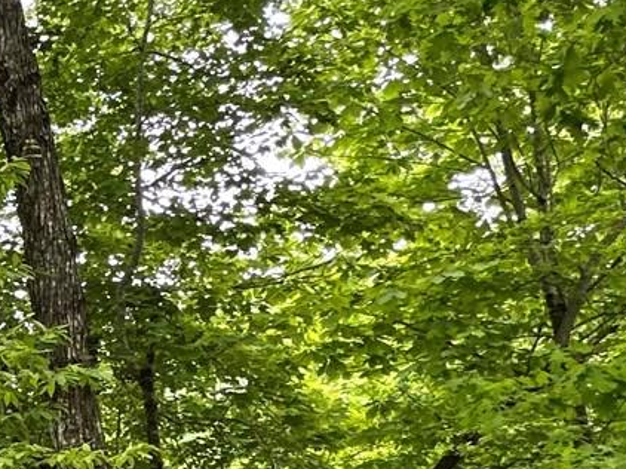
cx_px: -564
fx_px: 1229
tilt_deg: +11.1
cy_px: 442
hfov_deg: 19.4
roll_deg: +4.0
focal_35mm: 68
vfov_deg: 21.0
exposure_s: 1/108
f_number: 2.2
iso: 40
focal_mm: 2.22
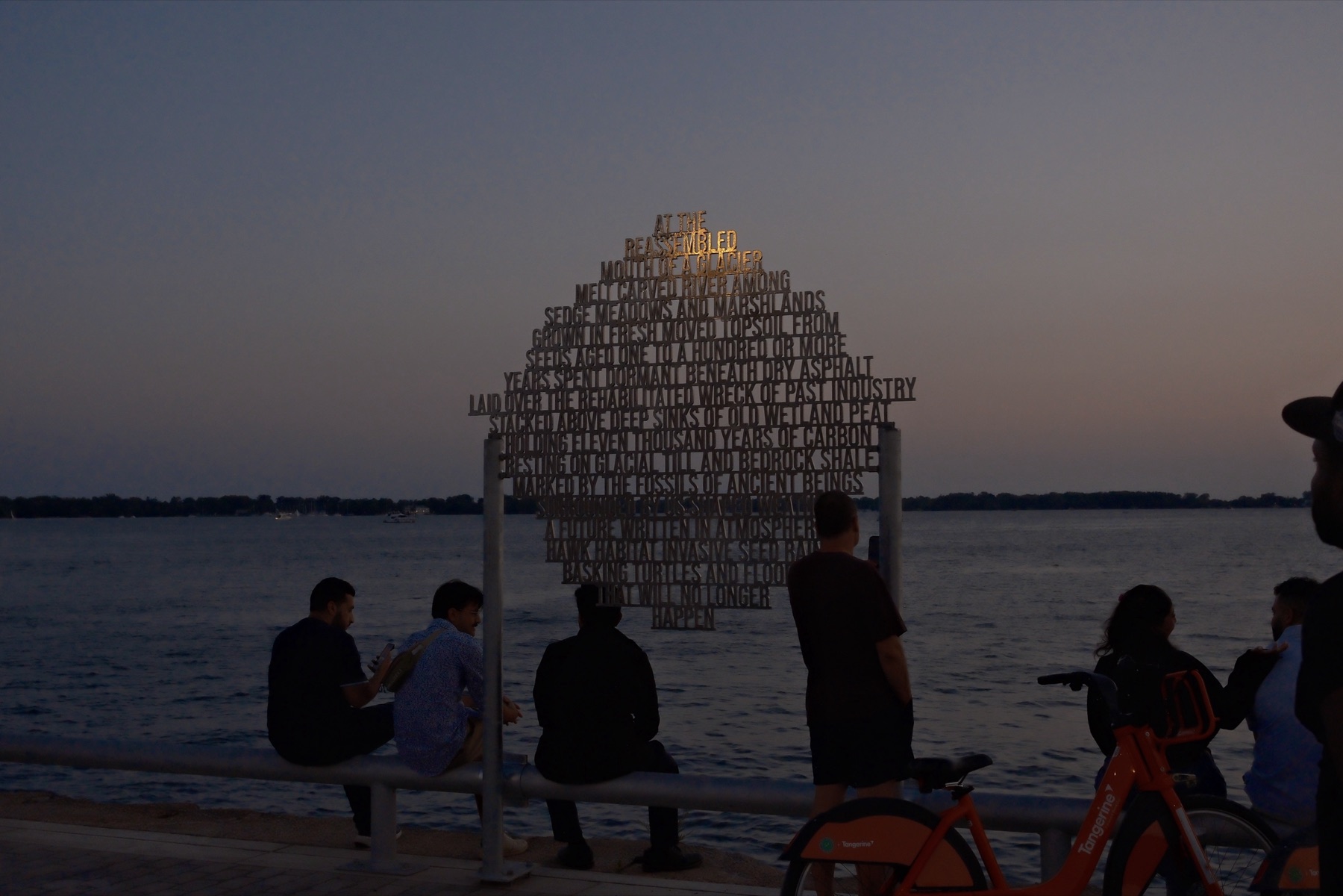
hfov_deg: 54.4
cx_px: 672
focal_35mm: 35
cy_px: 448
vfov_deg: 37.9
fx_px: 1306
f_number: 4
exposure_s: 1/1000
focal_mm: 23
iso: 1250
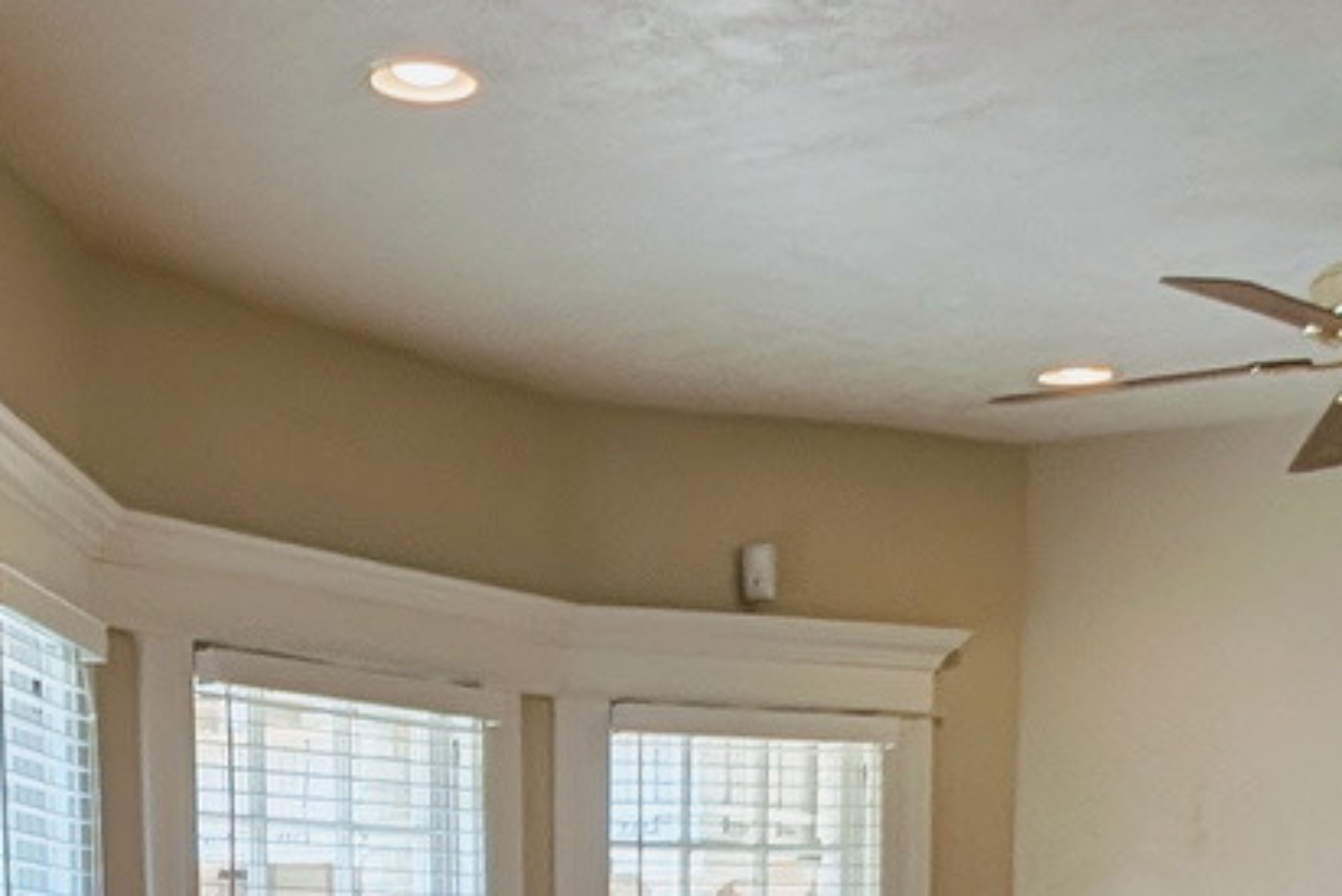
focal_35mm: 67
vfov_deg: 17.3
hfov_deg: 30.0
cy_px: 1528
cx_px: 593
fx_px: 2498
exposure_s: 1/120
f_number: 2.2
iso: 44
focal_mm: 1.95
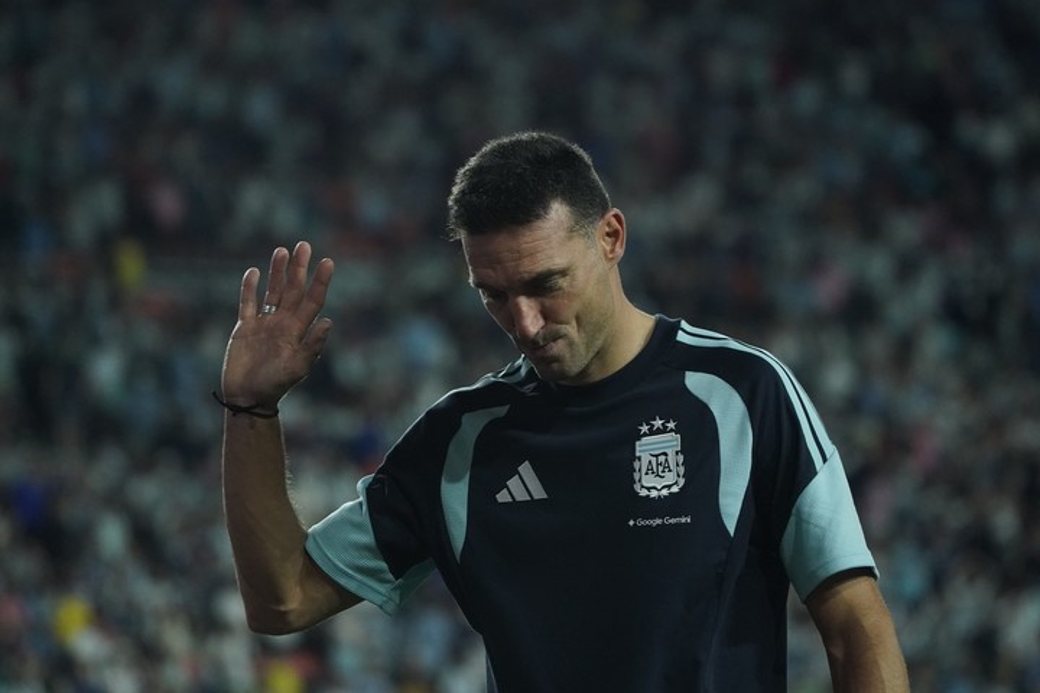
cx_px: 520
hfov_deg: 8.0
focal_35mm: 259
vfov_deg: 5.3
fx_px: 7482
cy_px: 346
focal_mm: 259
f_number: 6.3
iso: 6400
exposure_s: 1/1000
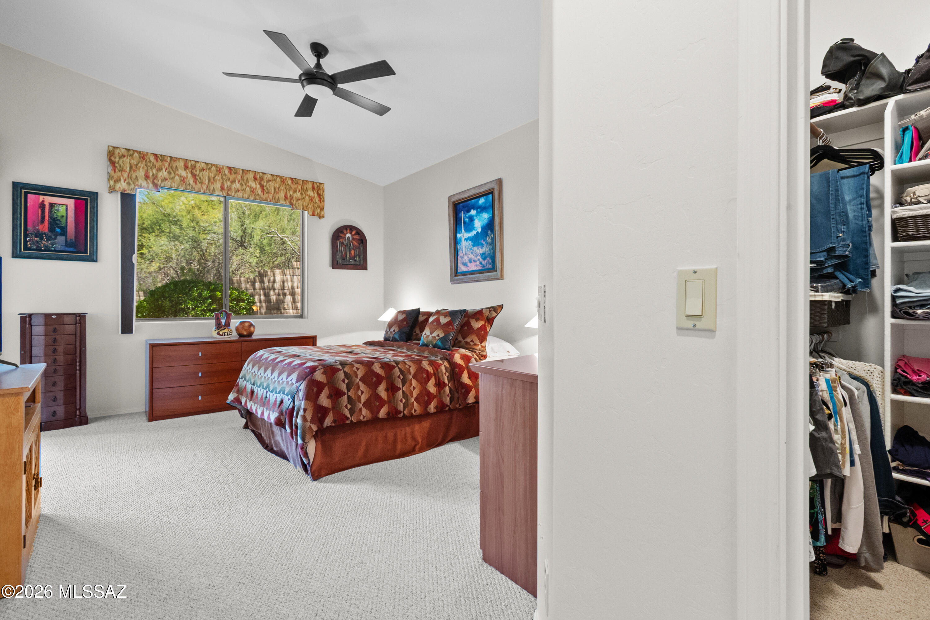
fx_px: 387
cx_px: 465
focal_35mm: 15
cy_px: 310
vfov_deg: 77.3
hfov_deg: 100.4
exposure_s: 1/8
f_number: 6.3
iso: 1250
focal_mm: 10
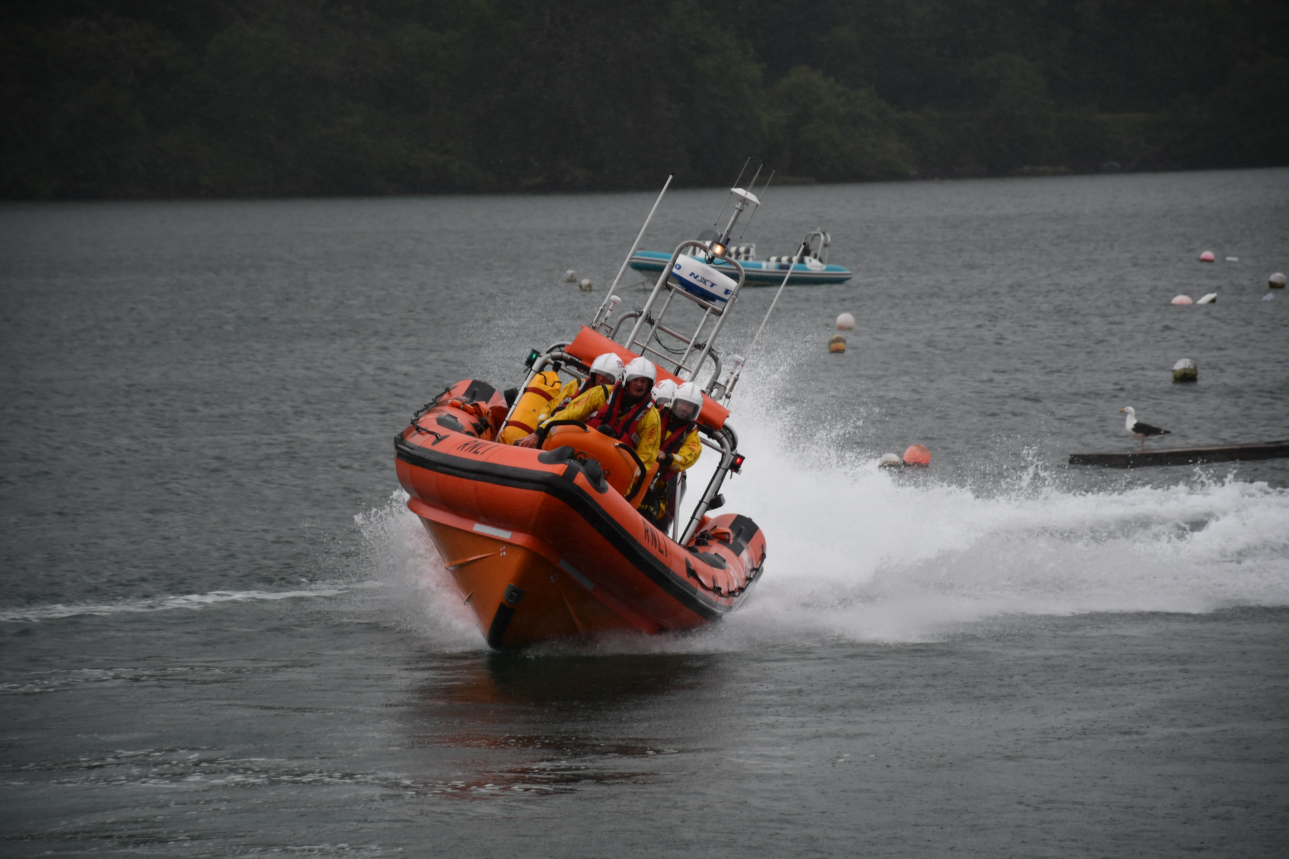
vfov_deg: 6.5
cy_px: 430
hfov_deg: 9.8
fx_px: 7519
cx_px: 644
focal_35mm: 210
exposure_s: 1/1000
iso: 280
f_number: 5.6
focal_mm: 140
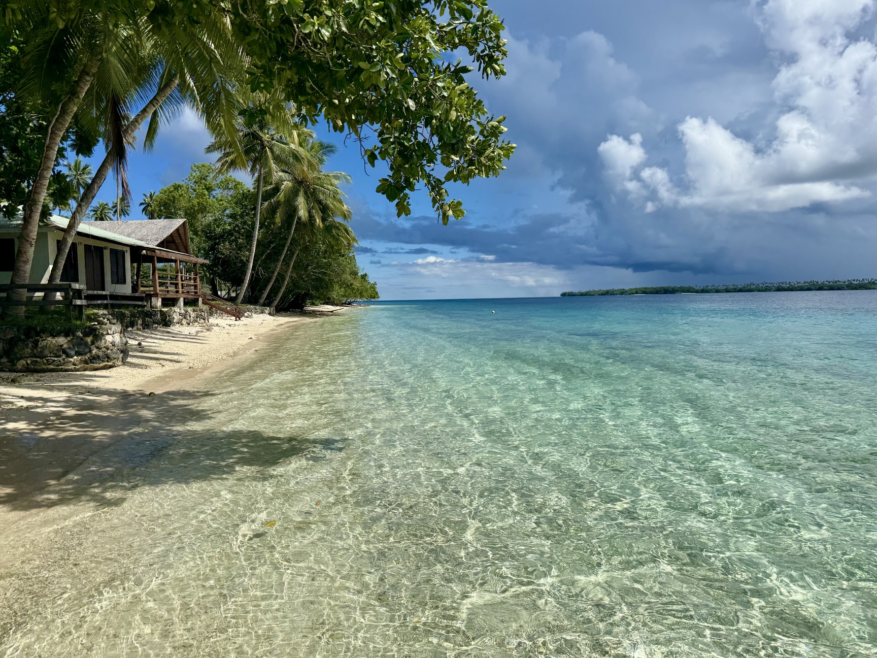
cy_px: 328
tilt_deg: -2.1
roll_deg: +1.5
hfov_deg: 69.4
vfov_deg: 54.9
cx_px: 447
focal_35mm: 25
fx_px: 633
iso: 80
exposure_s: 1/10417
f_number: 1.78
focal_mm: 6.76
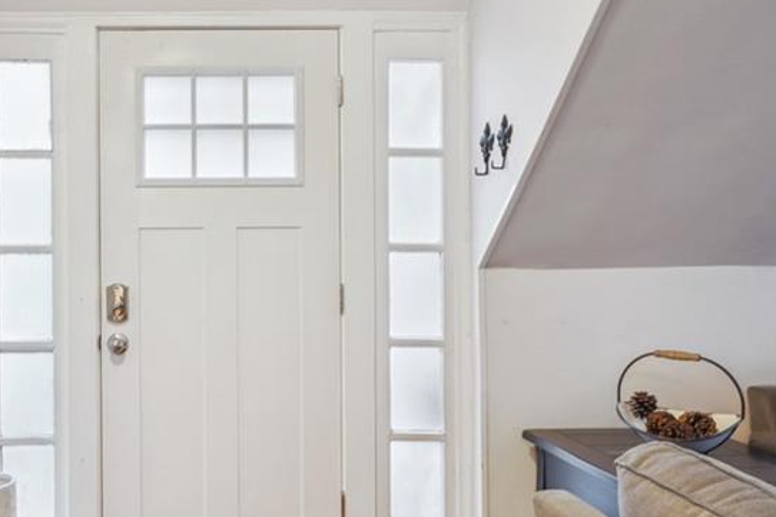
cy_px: 248
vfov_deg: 38.9
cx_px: 225
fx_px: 733
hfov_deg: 54.0
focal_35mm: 34
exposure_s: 1/3
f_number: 11
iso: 800
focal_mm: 18
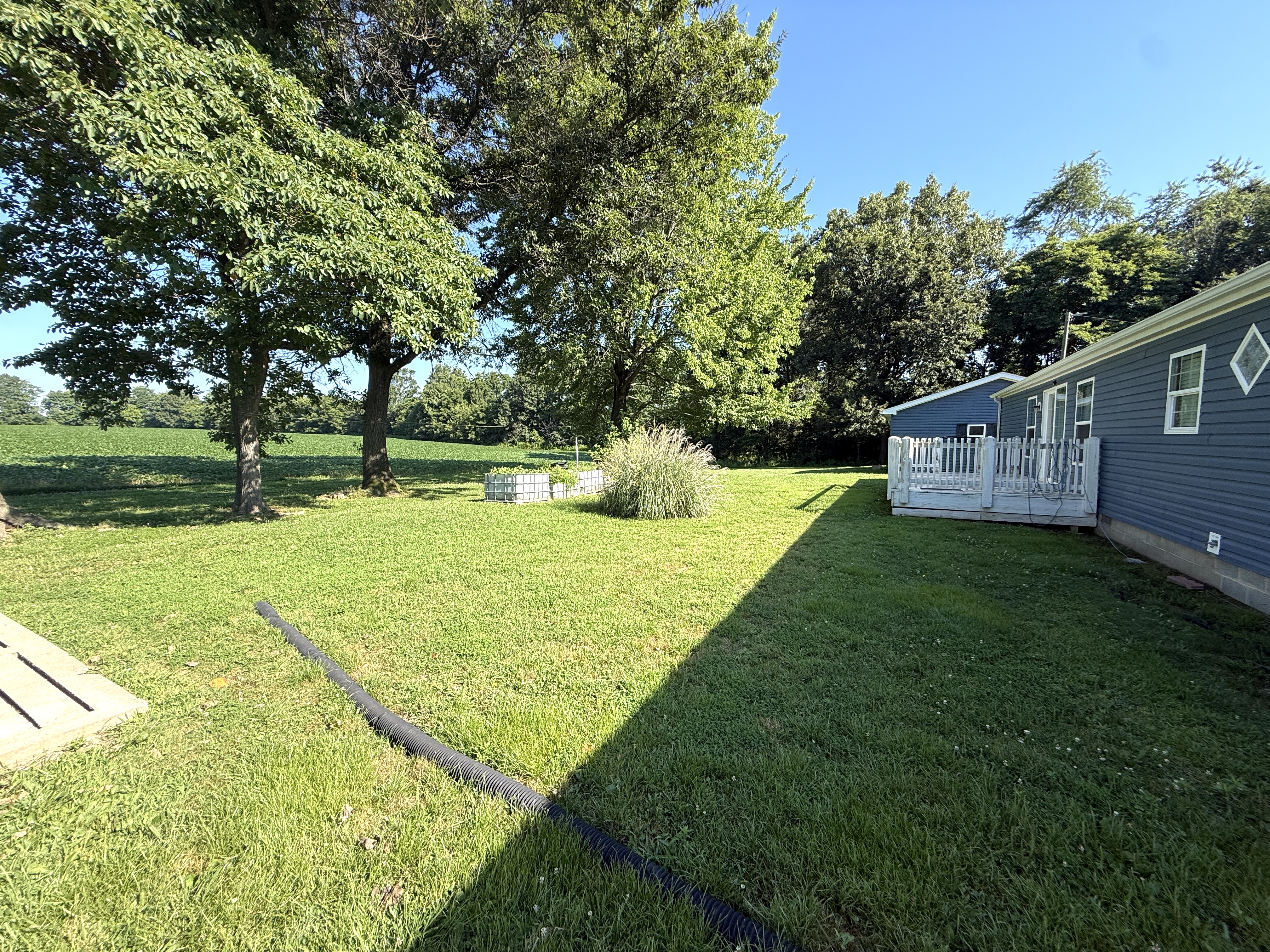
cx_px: 635
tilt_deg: -2.6
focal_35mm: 14
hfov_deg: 102.1
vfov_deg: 85.7
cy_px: 476
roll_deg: -1.4
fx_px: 514
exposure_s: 1/625
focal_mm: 2.22
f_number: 2.2
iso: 50
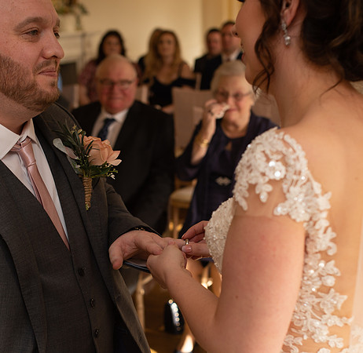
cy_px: 245
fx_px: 748
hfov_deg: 27.3
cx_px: 182
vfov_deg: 26.4
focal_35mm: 64
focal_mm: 35
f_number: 3.5
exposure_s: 1/100
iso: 125
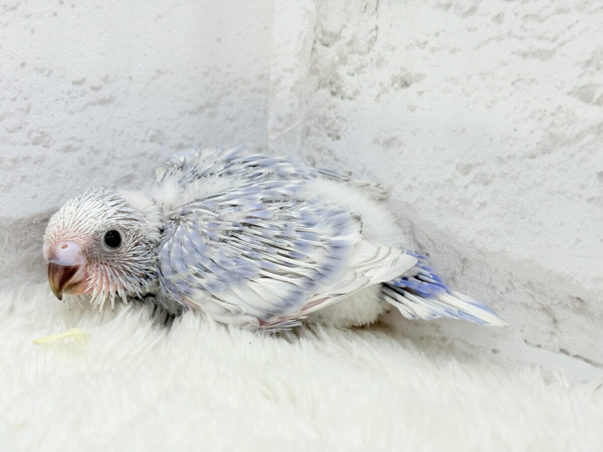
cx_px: 302
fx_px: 906
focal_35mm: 52
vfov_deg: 28.0
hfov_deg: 36.8
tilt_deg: -13.5
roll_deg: -3.7
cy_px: 226
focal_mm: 5.96
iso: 32
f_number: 1.6
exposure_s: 1/50
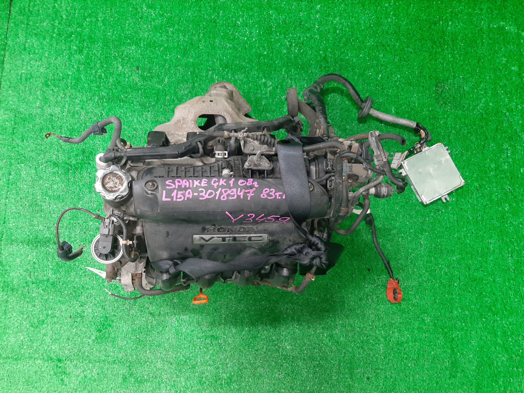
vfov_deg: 53.1
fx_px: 394
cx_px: 262
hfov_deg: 67.3
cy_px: 196
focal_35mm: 26
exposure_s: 1/50
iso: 179
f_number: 1.7
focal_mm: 3.93
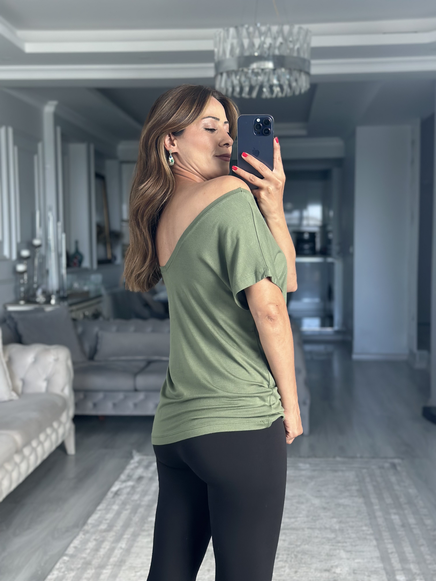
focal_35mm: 48
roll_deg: +1.0
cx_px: 218
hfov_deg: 30.3
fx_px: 806
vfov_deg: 39.7
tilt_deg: -17.5
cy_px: 290
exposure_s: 1/130
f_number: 1.78
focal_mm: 6.86
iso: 100
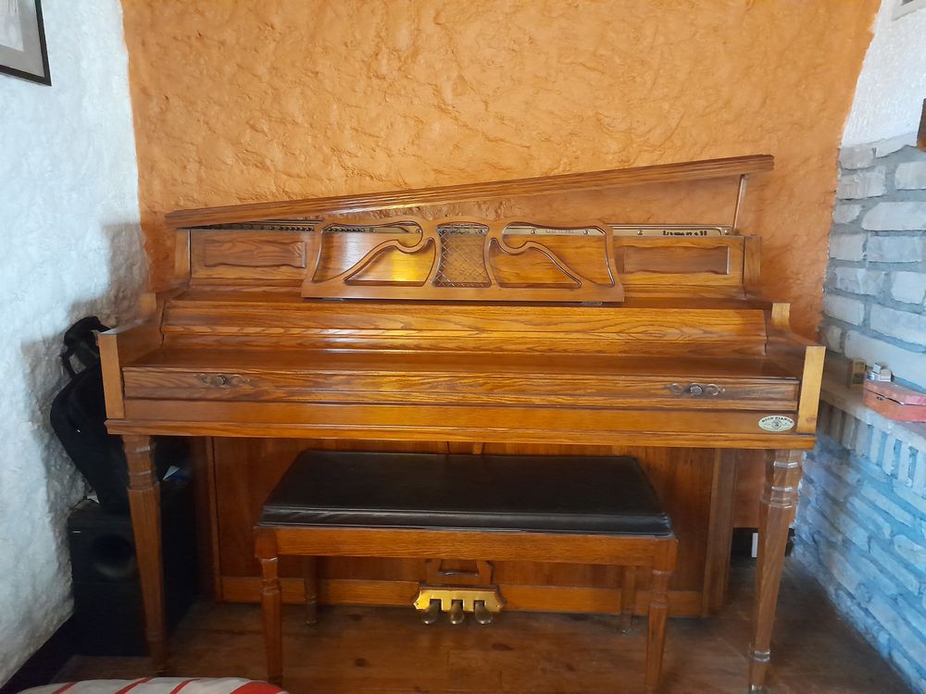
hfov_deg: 69.4
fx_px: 669
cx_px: 463
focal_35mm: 25
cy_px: 347
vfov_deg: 54.9
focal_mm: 4.6
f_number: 2
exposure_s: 1/20
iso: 1000
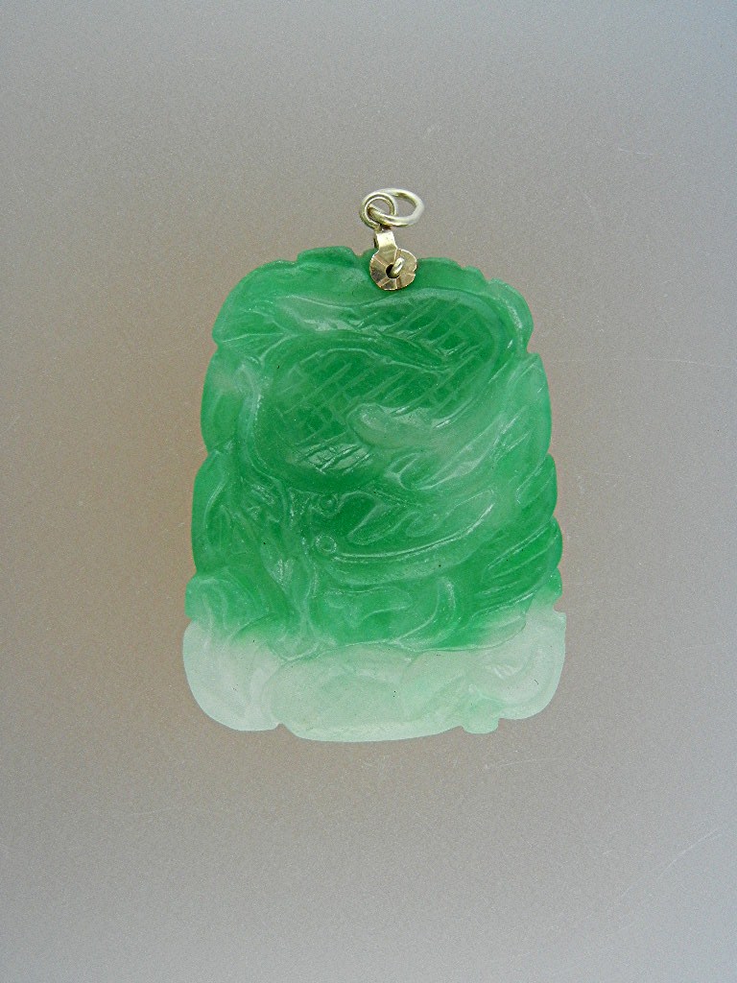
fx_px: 1277
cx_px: 368
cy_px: 492
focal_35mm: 45
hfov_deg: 32.2
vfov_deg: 42.1
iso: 400
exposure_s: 1/20.5
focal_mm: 8.1
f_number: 3.8
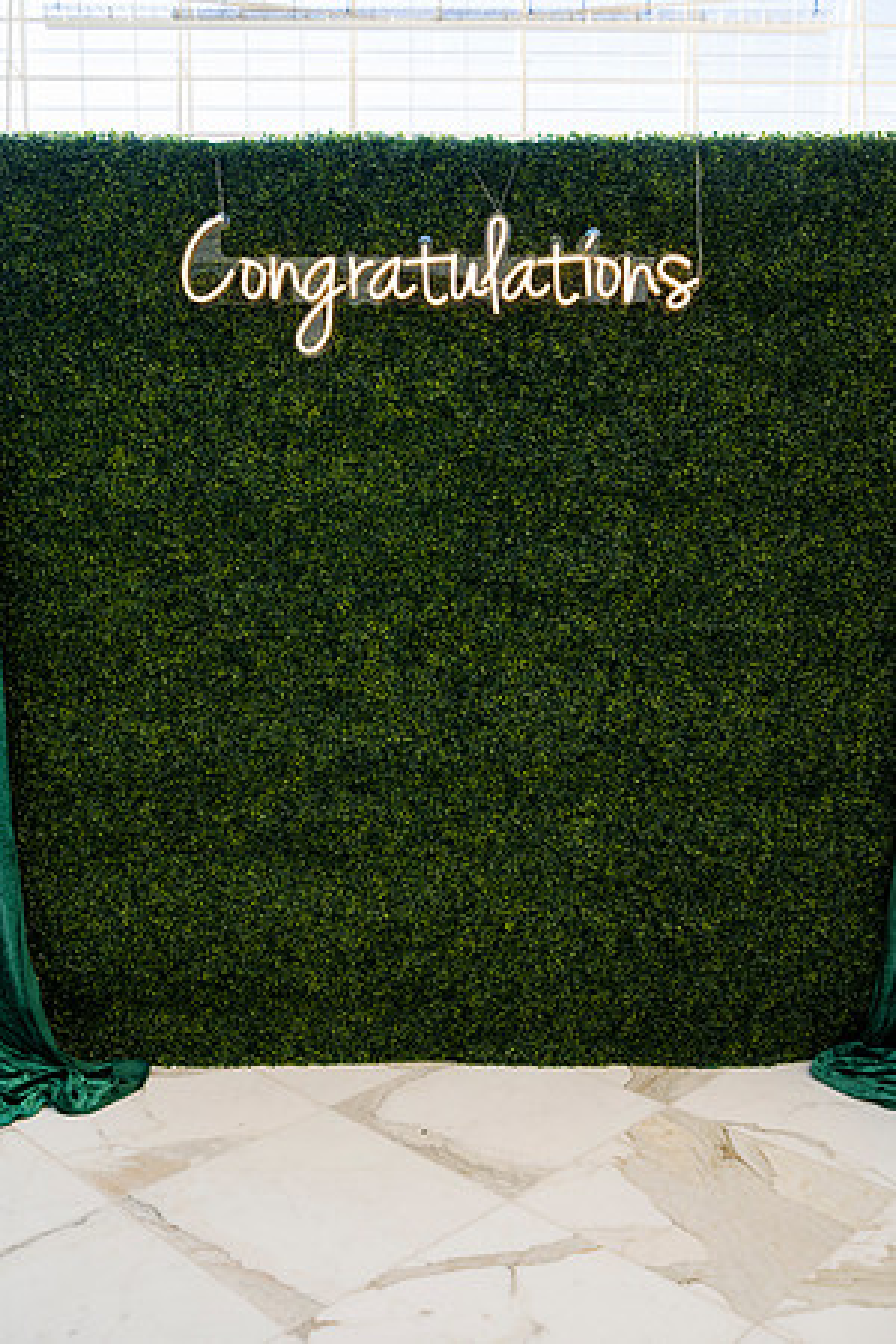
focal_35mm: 33
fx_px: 1232
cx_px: 448
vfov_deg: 57.2
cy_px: 672
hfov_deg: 40.0
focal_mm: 33
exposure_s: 1/160
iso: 400
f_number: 5
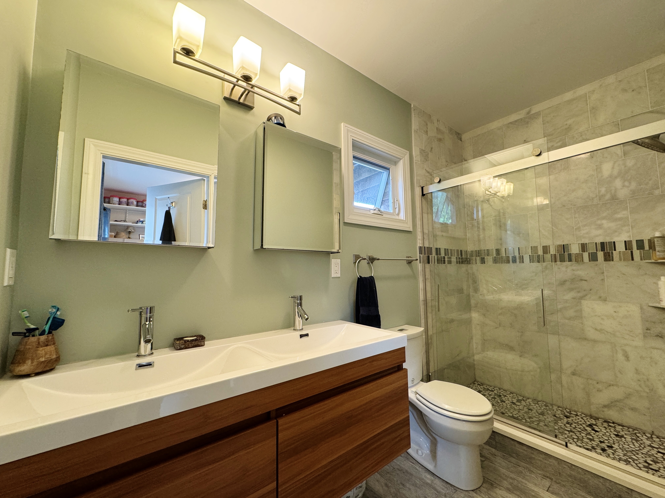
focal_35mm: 14
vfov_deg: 85.7
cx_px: 332
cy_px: 249
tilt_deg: +4.6
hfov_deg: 102.1
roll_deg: +0.5
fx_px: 269
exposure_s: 1/60
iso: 200
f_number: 2.2
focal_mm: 2.22
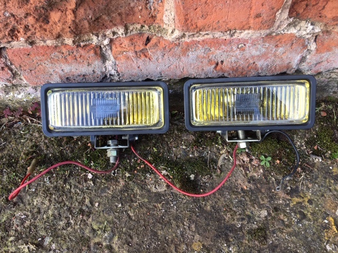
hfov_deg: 61.7
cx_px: 169
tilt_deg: -60.1
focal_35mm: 29
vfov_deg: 48.2
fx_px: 283
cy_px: 126
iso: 32
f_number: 2.2
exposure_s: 1/100
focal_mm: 4.15
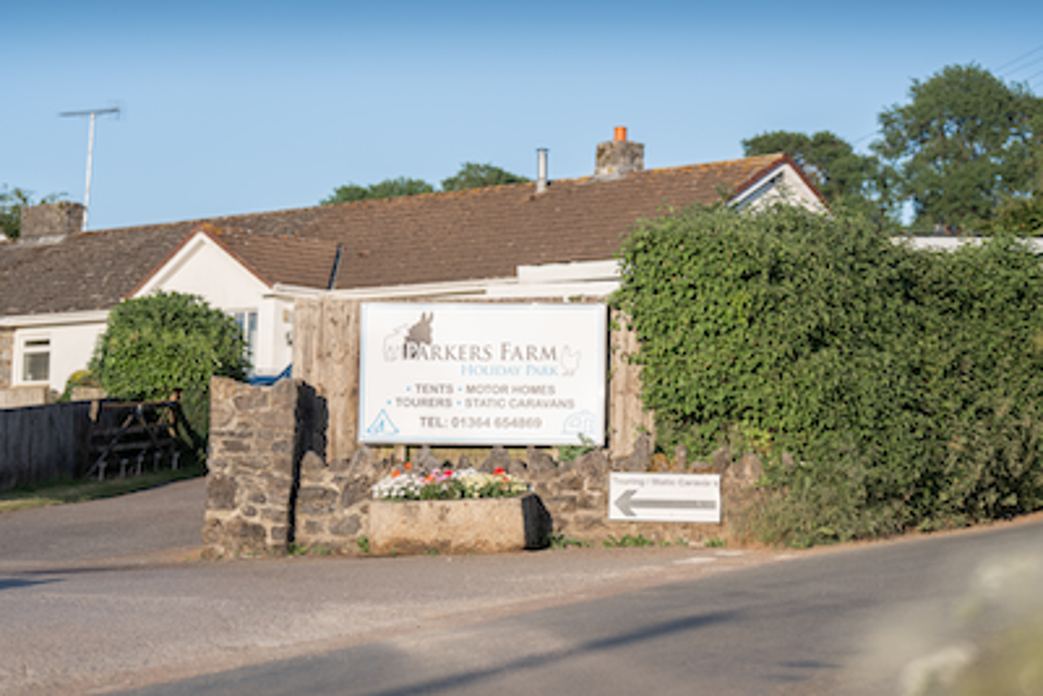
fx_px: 2605
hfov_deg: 22.6
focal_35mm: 90
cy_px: 348
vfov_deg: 15.2
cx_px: 522
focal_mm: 88
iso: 160
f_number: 3.5
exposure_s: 1/3200
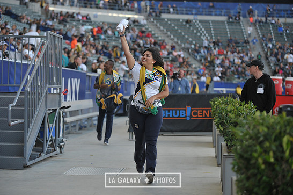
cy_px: 99
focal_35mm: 101
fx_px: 821
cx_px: 143
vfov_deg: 13.5
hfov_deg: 20.2
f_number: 2.8
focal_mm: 95
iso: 800
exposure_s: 1/640
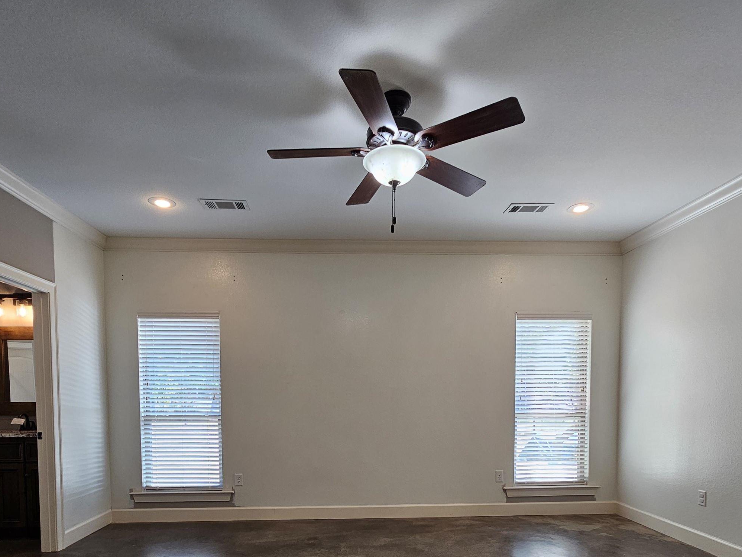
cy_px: 420
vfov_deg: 62.1
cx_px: 359
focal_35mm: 20
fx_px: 429
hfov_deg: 81.7
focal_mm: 2.2
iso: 64
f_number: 2.2
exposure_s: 1/60
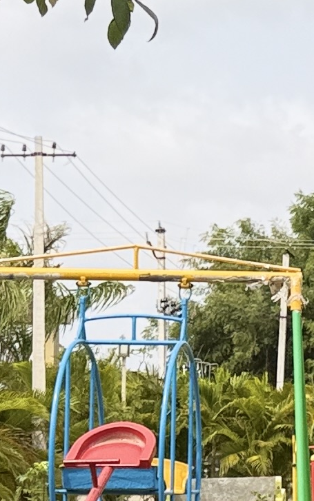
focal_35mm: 141
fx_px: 1929
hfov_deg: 8.7
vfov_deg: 14.8
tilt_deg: +3.7
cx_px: 659
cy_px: 369
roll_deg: +0.1
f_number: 1.78
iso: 80
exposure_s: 1/4975
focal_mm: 6.76
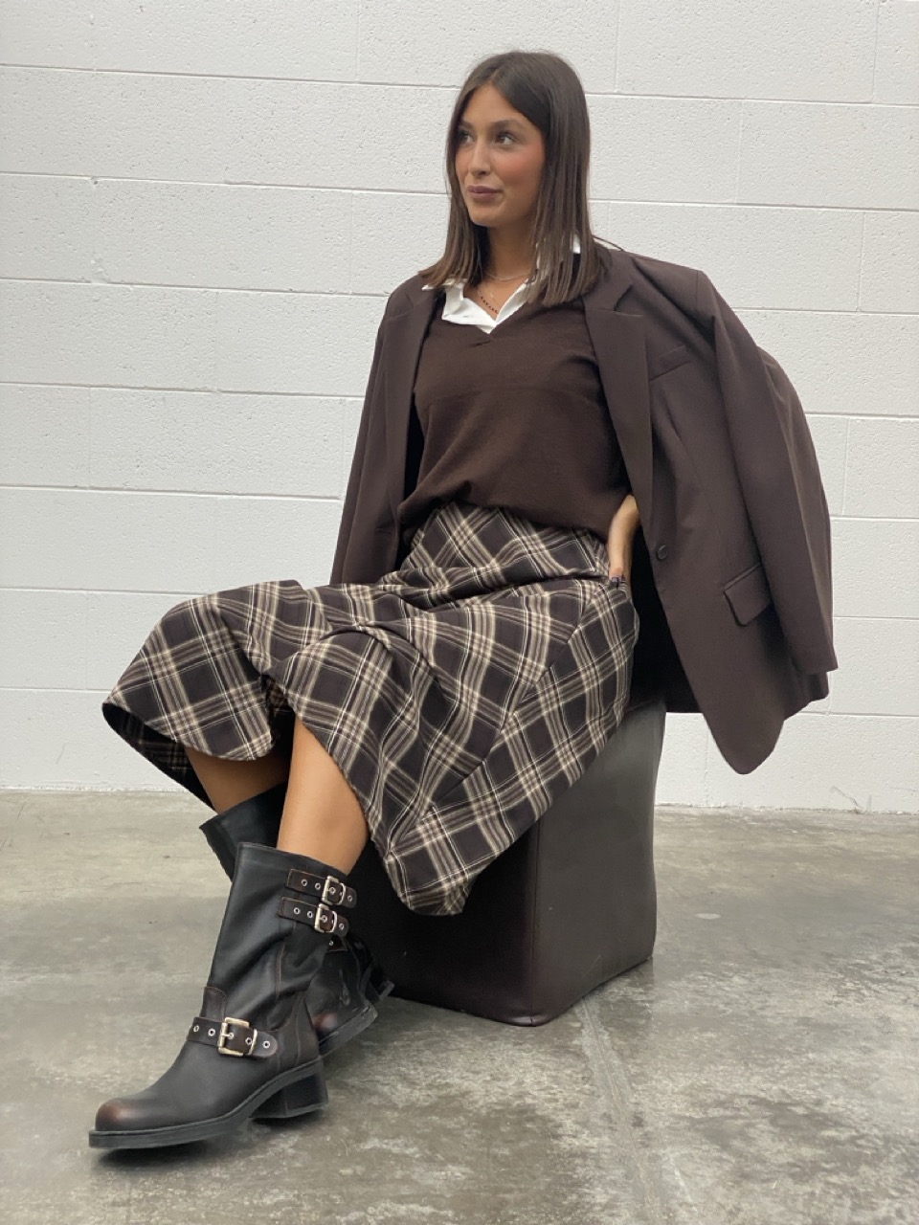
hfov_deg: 28.0
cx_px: 460
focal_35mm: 52
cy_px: 612
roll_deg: -3.2
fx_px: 1841
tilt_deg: -4.9
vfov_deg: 36.8
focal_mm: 6
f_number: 2
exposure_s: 1/122
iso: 100
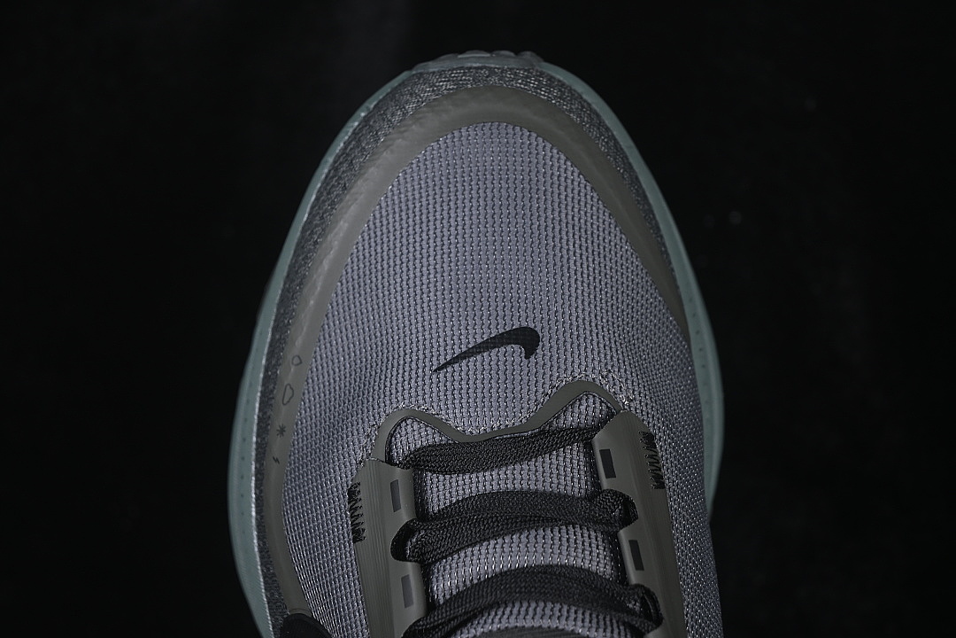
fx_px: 1992
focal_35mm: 75
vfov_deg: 18.2
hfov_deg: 27.0
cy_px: 319
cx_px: 478
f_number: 6.3
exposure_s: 1/60
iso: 160
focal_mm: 50
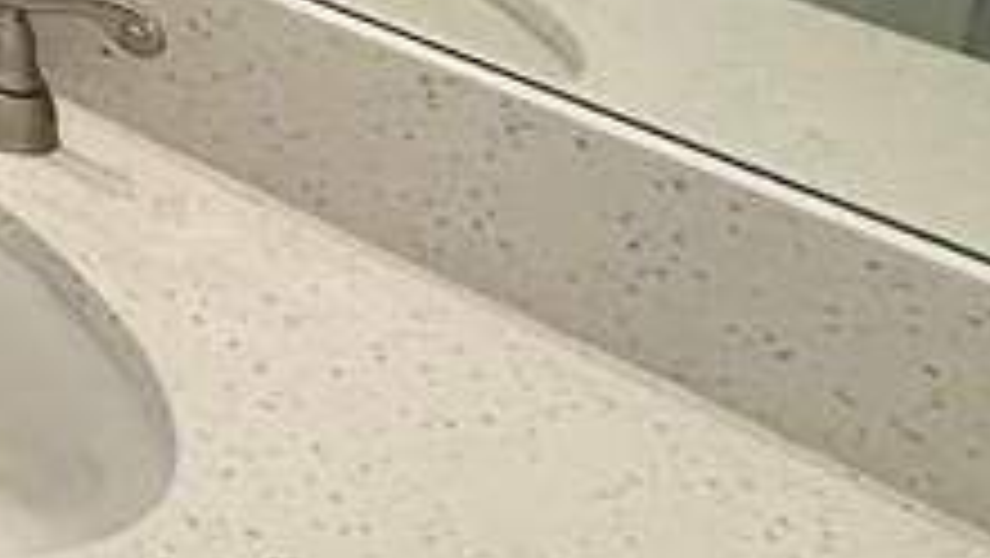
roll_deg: -3.5
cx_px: -1156
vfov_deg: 12.9
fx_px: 1865
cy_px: -796
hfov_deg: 17.2
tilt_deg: -5.7
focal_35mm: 71
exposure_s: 1/120
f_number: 2.2
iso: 80
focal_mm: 2.22
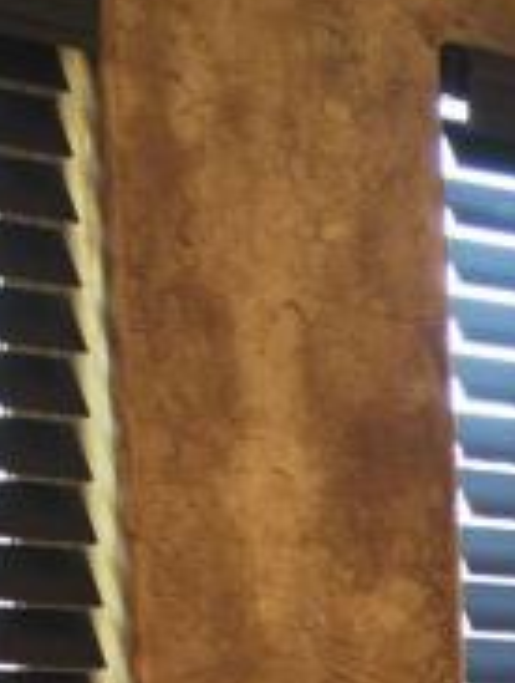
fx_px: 3222
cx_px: 1579
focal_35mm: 163
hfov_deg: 7.8
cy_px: 1135
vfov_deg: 11.4
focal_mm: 18
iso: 100
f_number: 3.5
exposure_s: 1/6
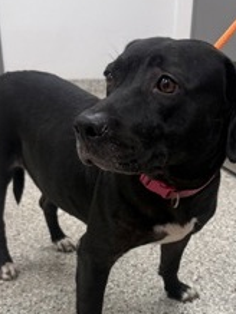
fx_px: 419
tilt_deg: -25.8
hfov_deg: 31.3
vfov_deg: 39.4
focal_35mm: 46
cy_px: 258
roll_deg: -1.7
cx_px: 150
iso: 200
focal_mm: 6.76
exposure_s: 1/121
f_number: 1.78
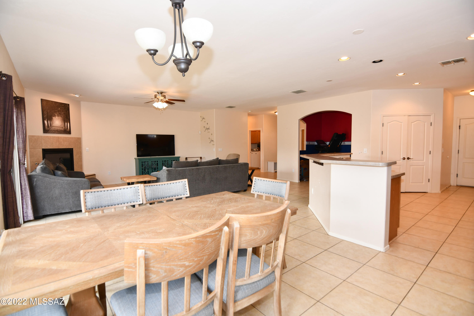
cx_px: 237
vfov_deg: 73.7
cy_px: 158
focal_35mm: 16
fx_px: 211
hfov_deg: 96.7
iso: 360
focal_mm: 11
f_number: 4
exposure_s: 1/60
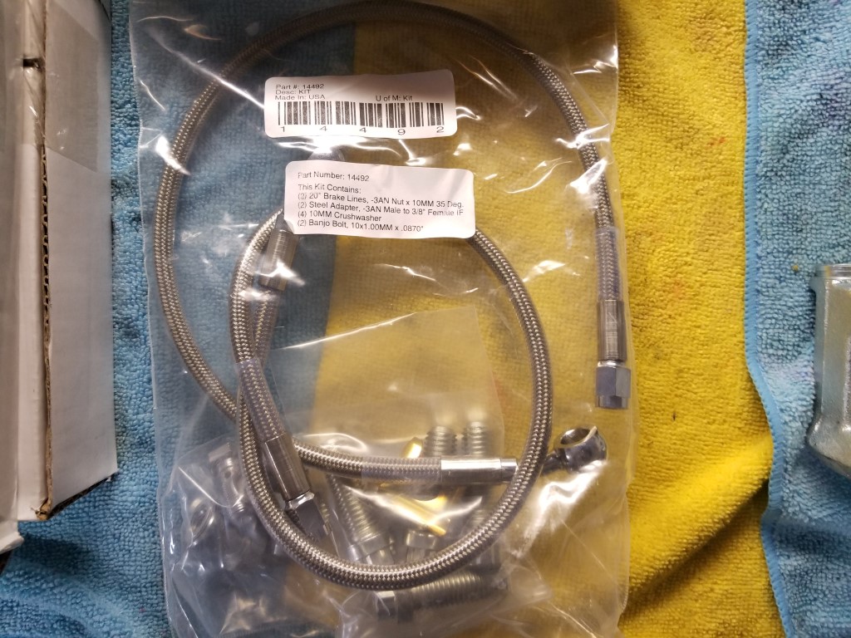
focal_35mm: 26
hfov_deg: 67.3
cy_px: 319
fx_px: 639
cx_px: 426
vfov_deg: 53.1
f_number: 1.7
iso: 200
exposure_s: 1/30
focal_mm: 4.25
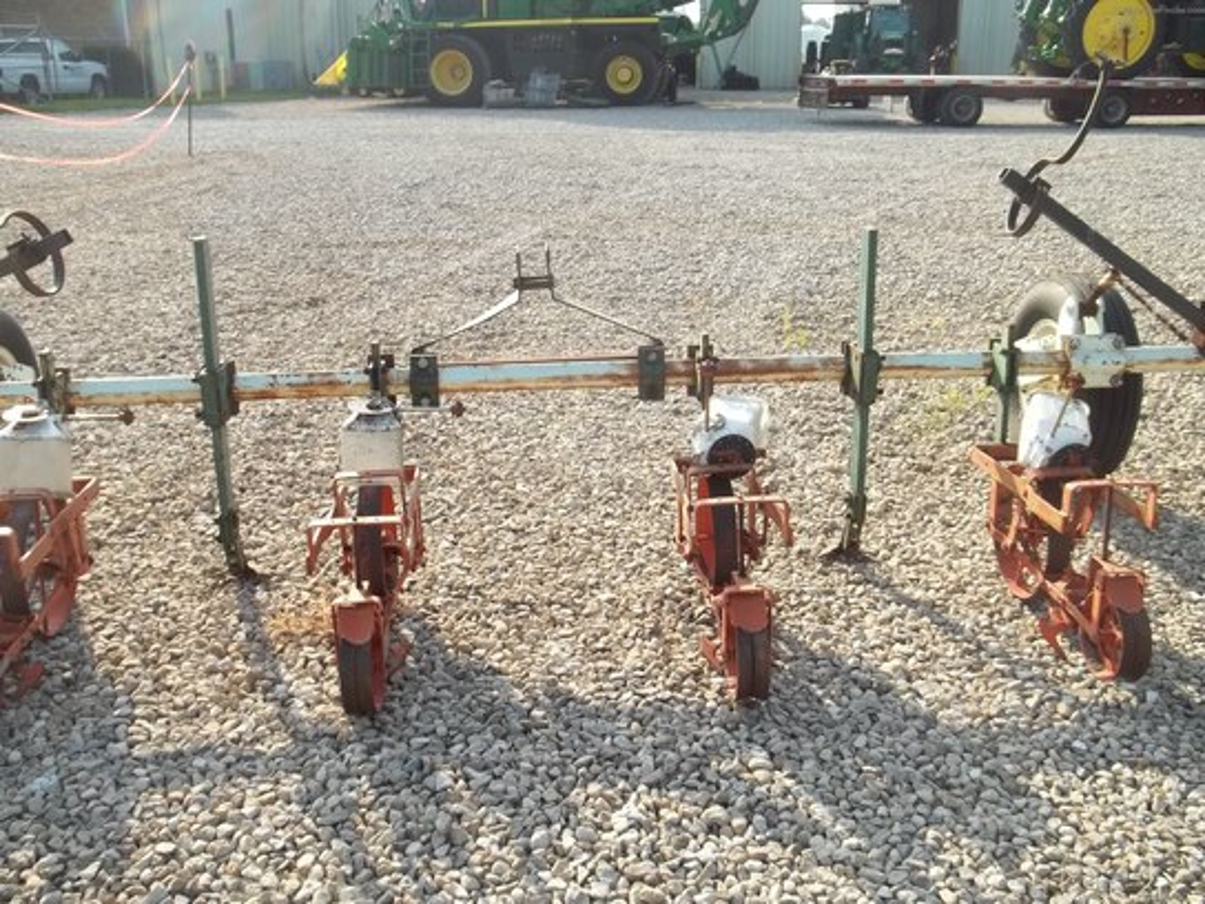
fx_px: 1149
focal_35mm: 33
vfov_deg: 42.9
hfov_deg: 55.4
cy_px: 452
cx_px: 602
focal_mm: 5.9
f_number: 3.3
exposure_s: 1/320
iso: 64
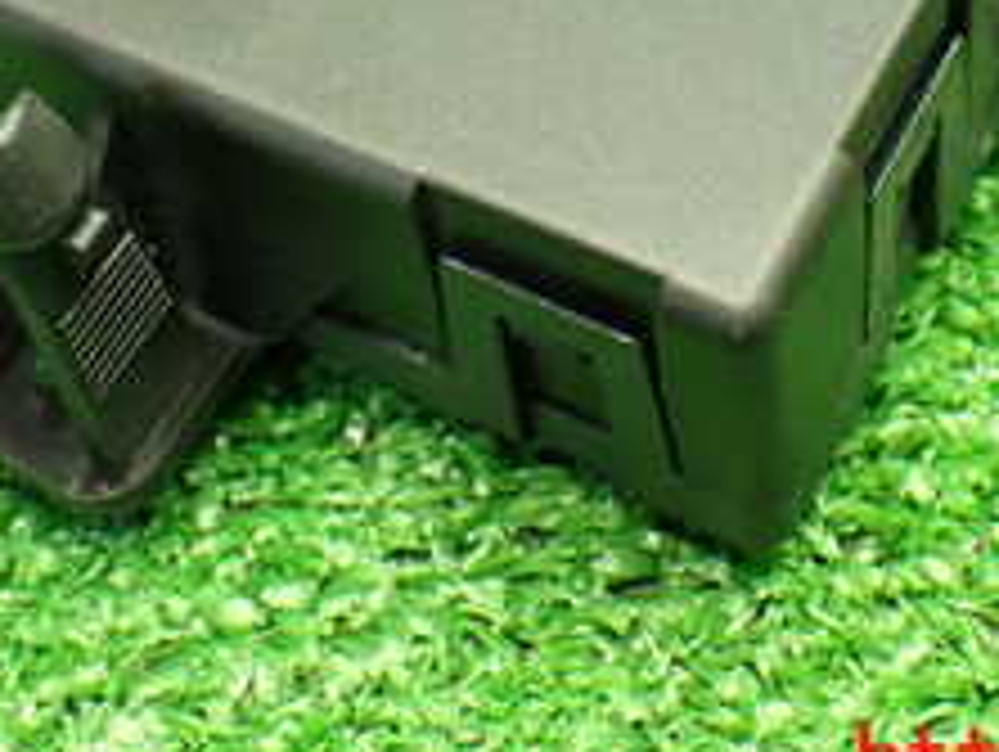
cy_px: -189
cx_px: 522
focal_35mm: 81
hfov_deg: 24.1
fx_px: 2340
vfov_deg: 17.3
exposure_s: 1/60
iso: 800
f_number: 2.3
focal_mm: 5.4
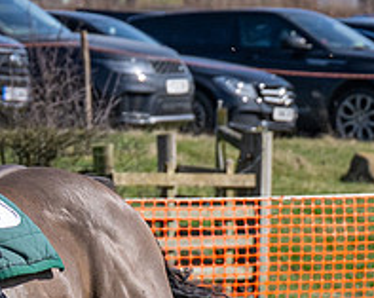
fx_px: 7239
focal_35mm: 655
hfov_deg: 2.9
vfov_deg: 2.4
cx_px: -370
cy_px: 262
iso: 200
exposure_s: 1/2500
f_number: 4
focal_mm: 77
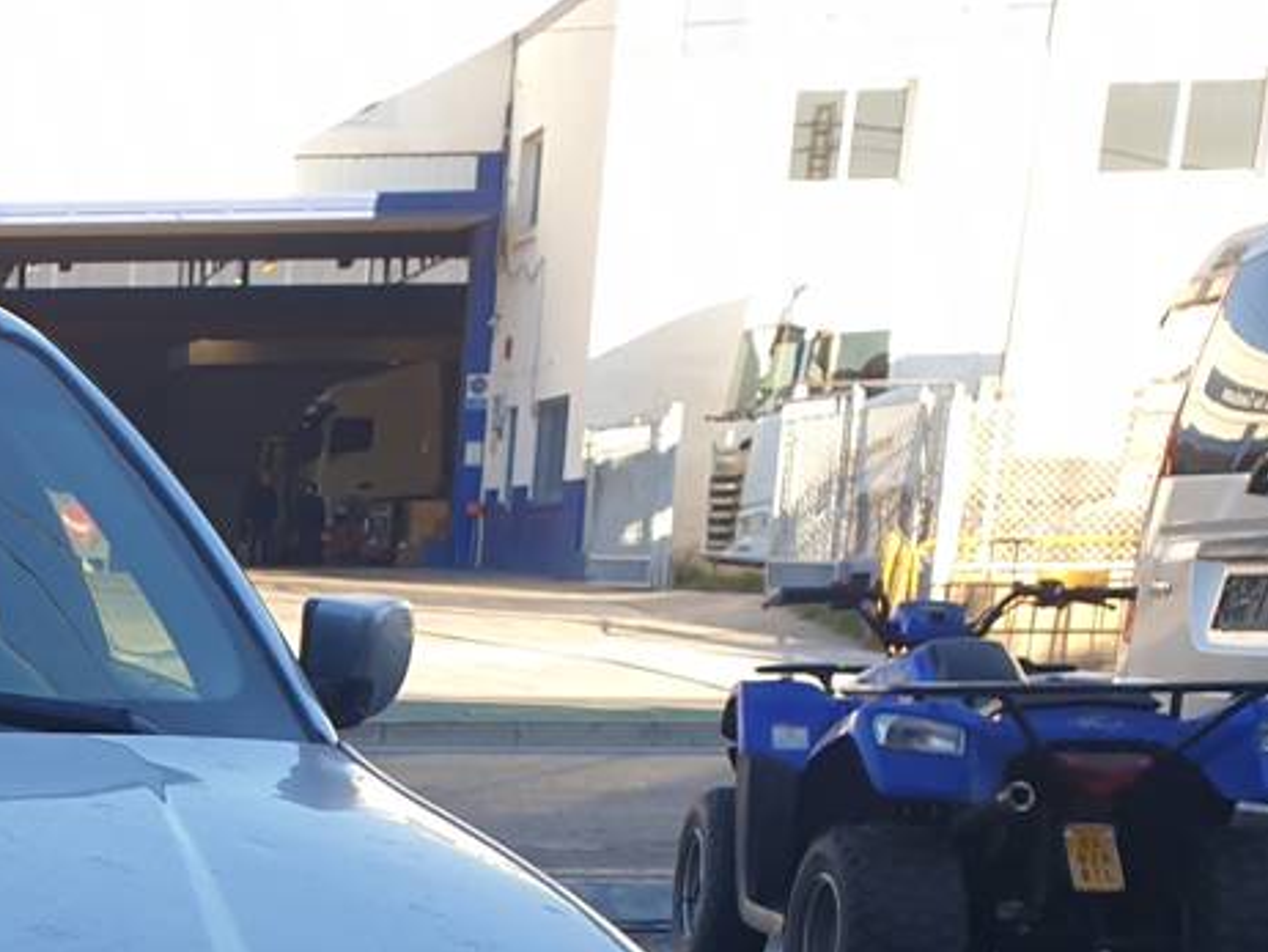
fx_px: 2969
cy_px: 1342
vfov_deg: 16.8
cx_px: -513
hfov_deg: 21.2
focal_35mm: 81
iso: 50
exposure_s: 1/312
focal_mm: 4.3
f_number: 2.4
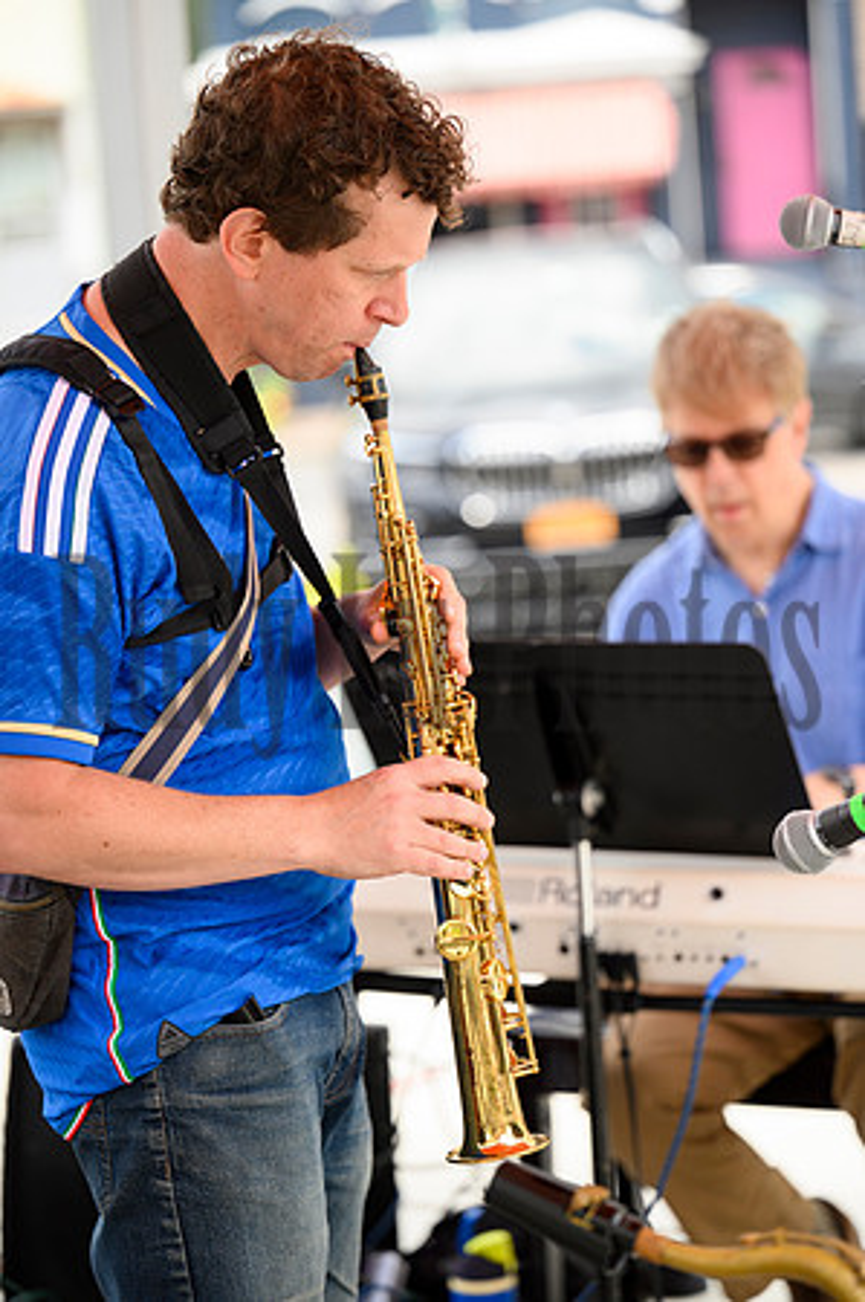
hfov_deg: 14.4
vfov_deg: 21.5
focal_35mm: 95
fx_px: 3432
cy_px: 651
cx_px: 432
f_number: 2.8
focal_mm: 95
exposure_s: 1/1250
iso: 400
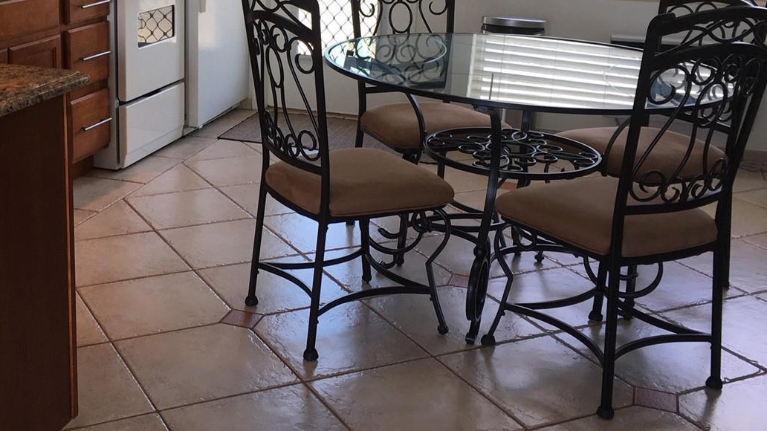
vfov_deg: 24.2
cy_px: 112
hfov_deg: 41.5
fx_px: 996
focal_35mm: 49
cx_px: 252
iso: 32
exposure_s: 1/60
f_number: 2.2
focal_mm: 4.15
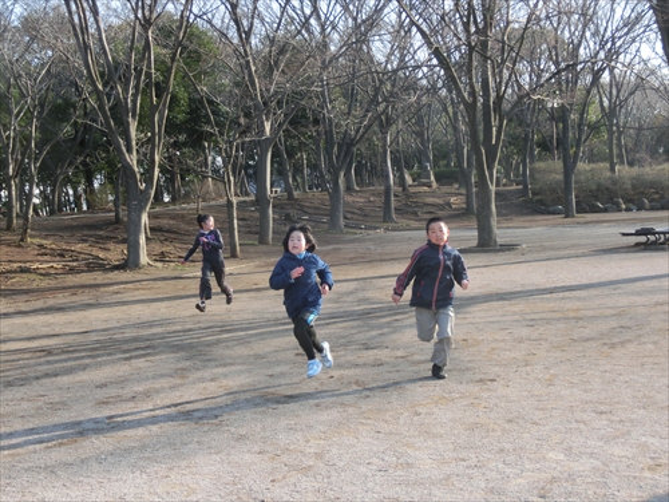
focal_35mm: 57
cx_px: 334
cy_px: 251
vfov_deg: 25.7
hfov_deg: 33.8
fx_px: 1102
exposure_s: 1/250
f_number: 4.5
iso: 125
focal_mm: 10.11
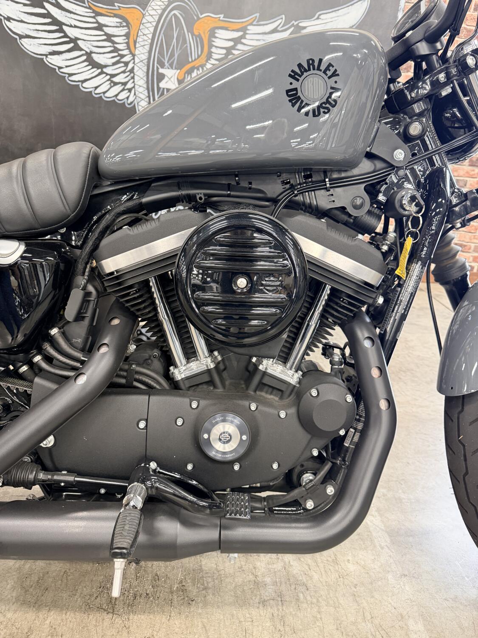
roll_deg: -5.1
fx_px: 442
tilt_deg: -21.4
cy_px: 319
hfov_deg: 56.8
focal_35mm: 24
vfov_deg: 71.6
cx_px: 239
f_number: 1.78
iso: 400
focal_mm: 6.76
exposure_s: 1/60
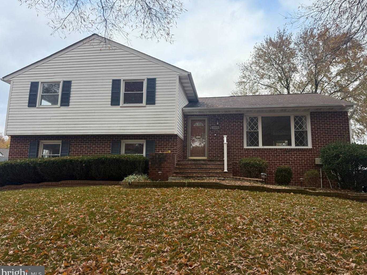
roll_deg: -0.8
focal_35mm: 25
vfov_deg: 54.9
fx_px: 265
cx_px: 189
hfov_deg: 69.4
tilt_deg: +10.1
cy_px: 138
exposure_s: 1/1464
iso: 100
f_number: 1.78
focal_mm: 6.76
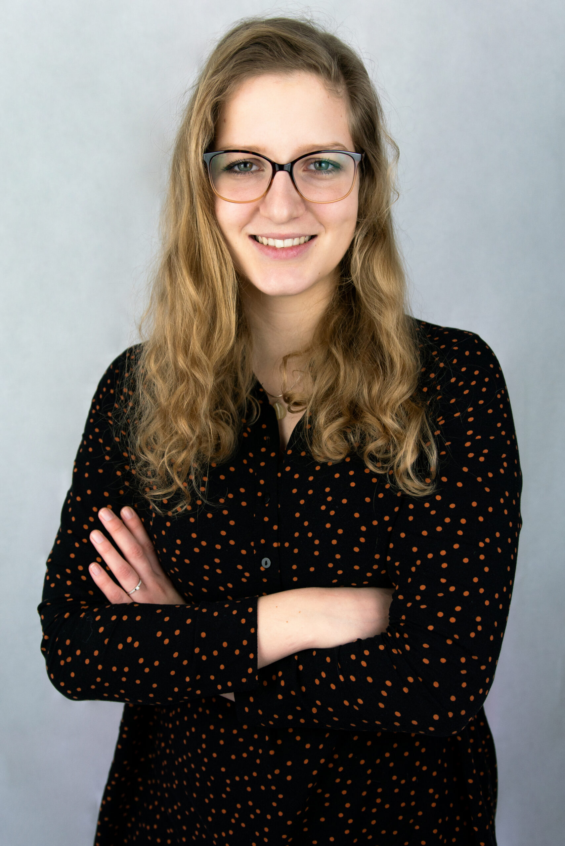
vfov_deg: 57.2
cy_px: 423
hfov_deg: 40.0
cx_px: 282
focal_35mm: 33
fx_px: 776
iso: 250
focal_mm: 22
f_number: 2.5
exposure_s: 1/320
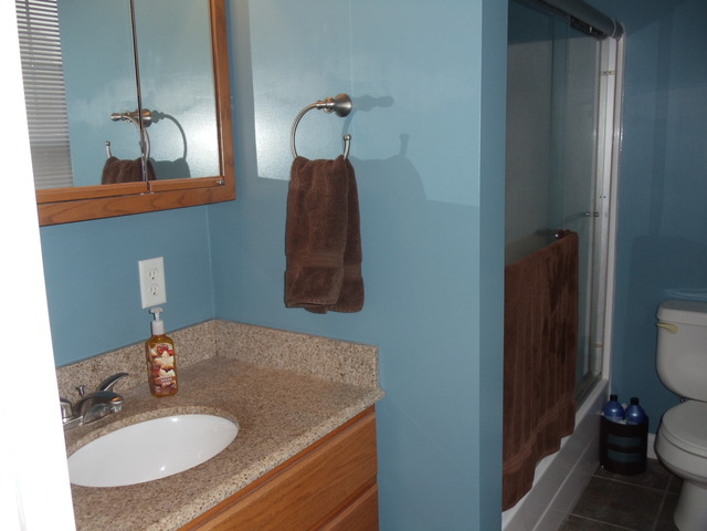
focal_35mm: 44
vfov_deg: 32.9
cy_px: 266
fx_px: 899
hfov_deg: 42.9
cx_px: 354
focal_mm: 6
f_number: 3.5
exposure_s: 1/30
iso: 100
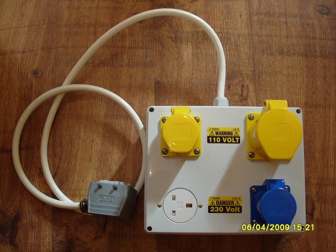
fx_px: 340
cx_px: 168
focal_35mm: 35
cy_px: 126
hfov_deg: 52.6
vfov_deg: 40.7
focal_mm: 7.8
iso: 80
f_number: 2.8
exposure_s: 1/45
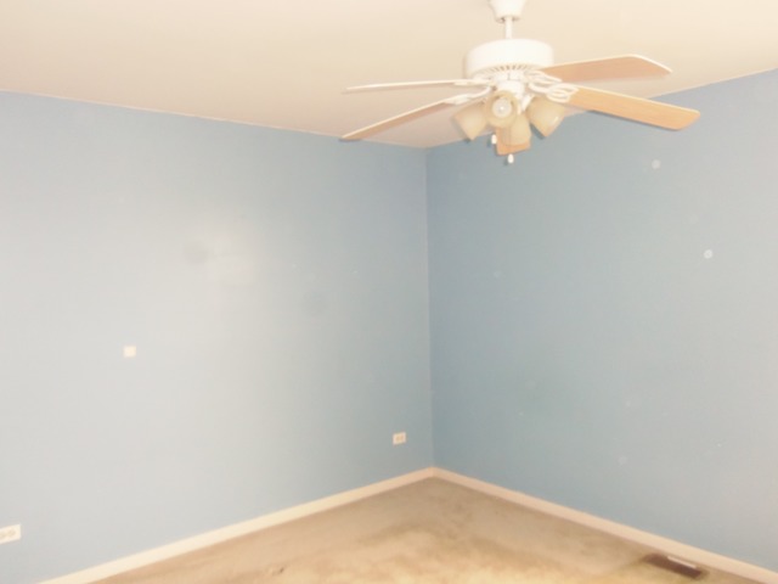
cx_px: 389
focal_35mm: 28
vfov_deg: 49.7
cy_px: 292
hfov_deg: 63.4
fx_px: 629
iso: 320
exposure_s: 1/40
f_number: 3.9
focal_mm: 5.1
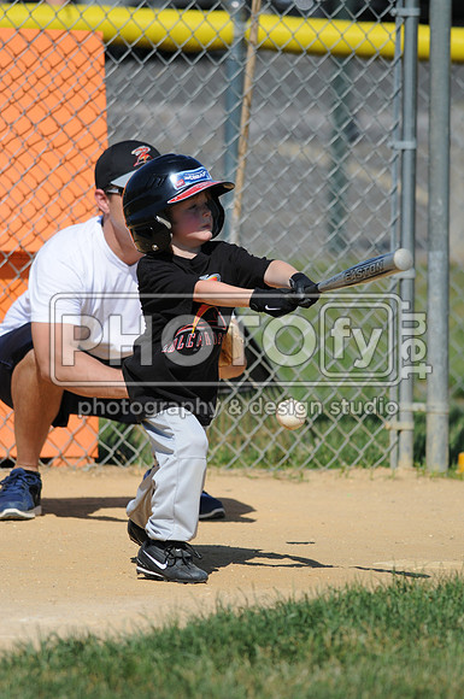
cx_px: 232
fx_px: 8725
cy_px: 350
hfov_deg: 3.0
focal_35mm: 450
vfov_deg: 4.6
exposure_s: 1/2500
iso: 200
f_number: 4
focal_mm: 300
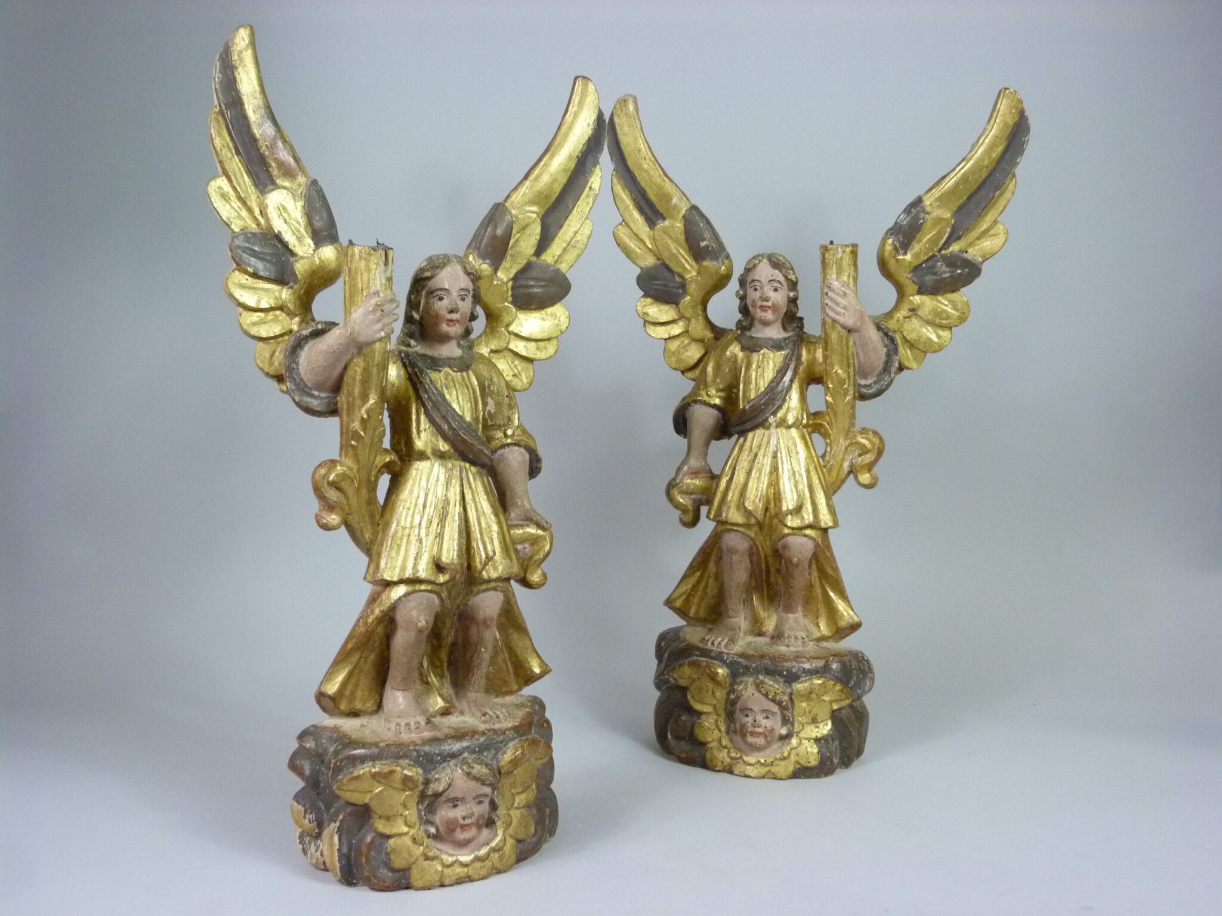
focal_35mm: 39
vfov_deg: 36.8
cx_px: 611
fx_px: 1377
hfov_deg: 47.9
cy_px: 458
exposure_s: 1/40
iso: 400
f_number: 3.1
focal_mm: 7.1
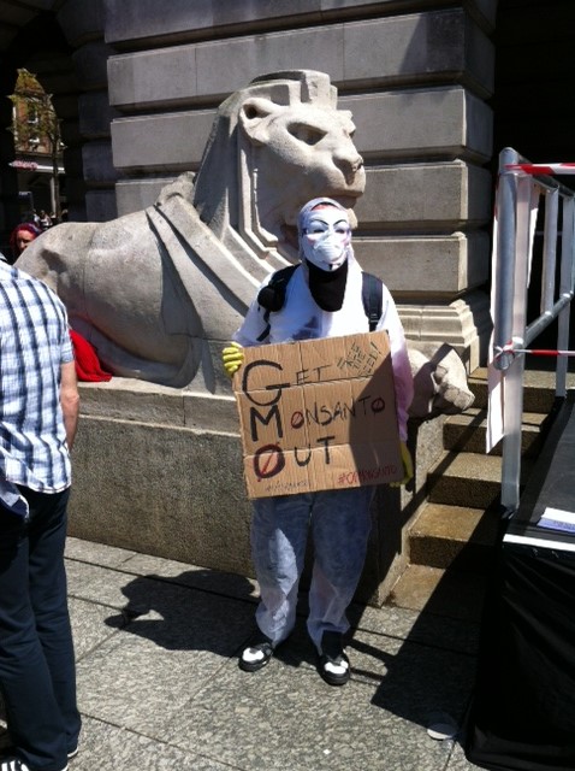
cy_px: 386
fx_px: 777
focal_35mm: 35
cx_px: 288
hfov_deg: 40.6
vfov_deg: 52.7
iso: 80
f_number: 2.8
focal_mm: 3.85
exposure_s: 1/1508
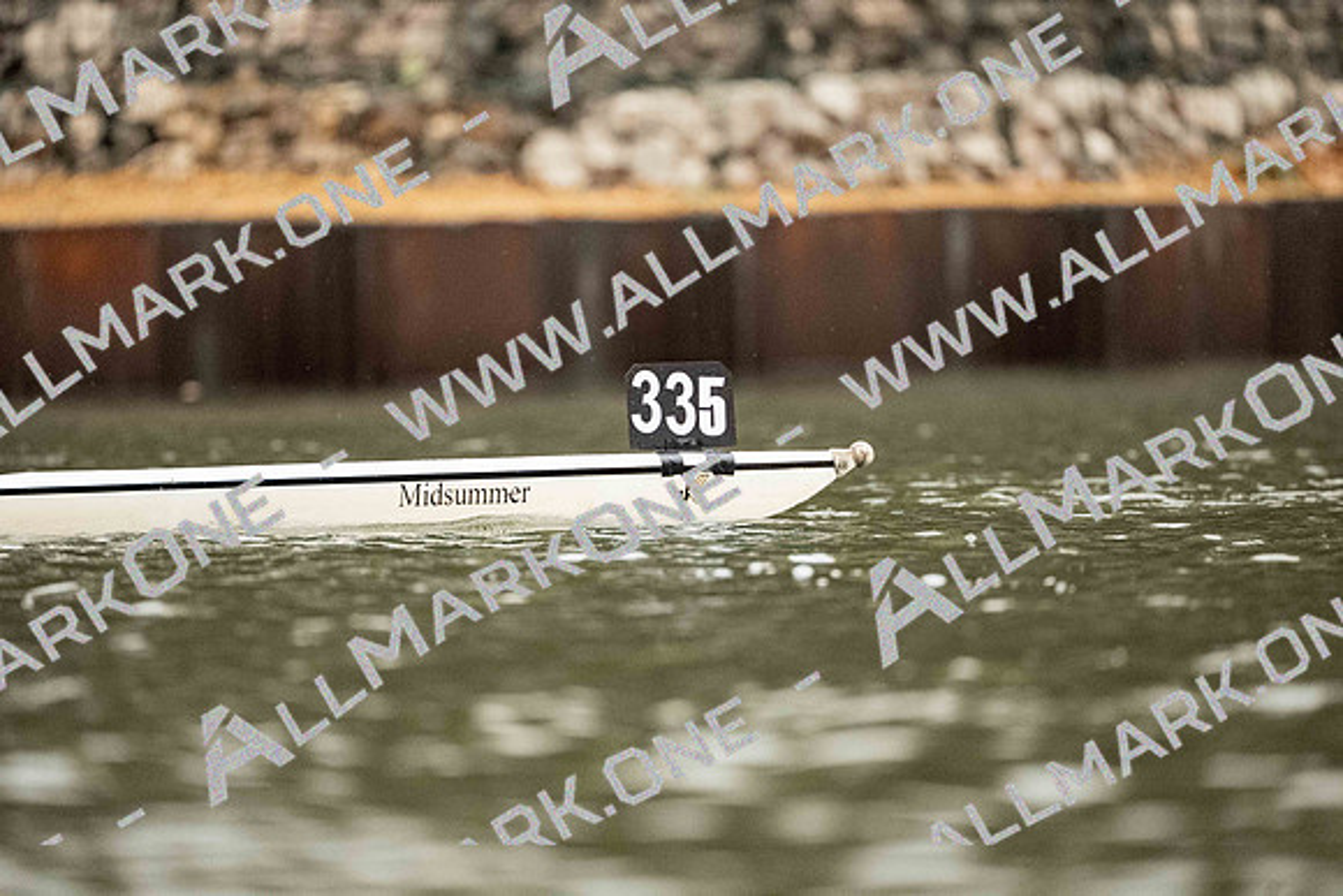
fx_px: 19242
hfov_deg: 4.0
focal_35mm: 516
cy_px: 448
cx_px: 672
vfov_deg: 2.7
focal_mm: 515.7
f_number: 4
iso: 4000
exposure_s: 1/2000
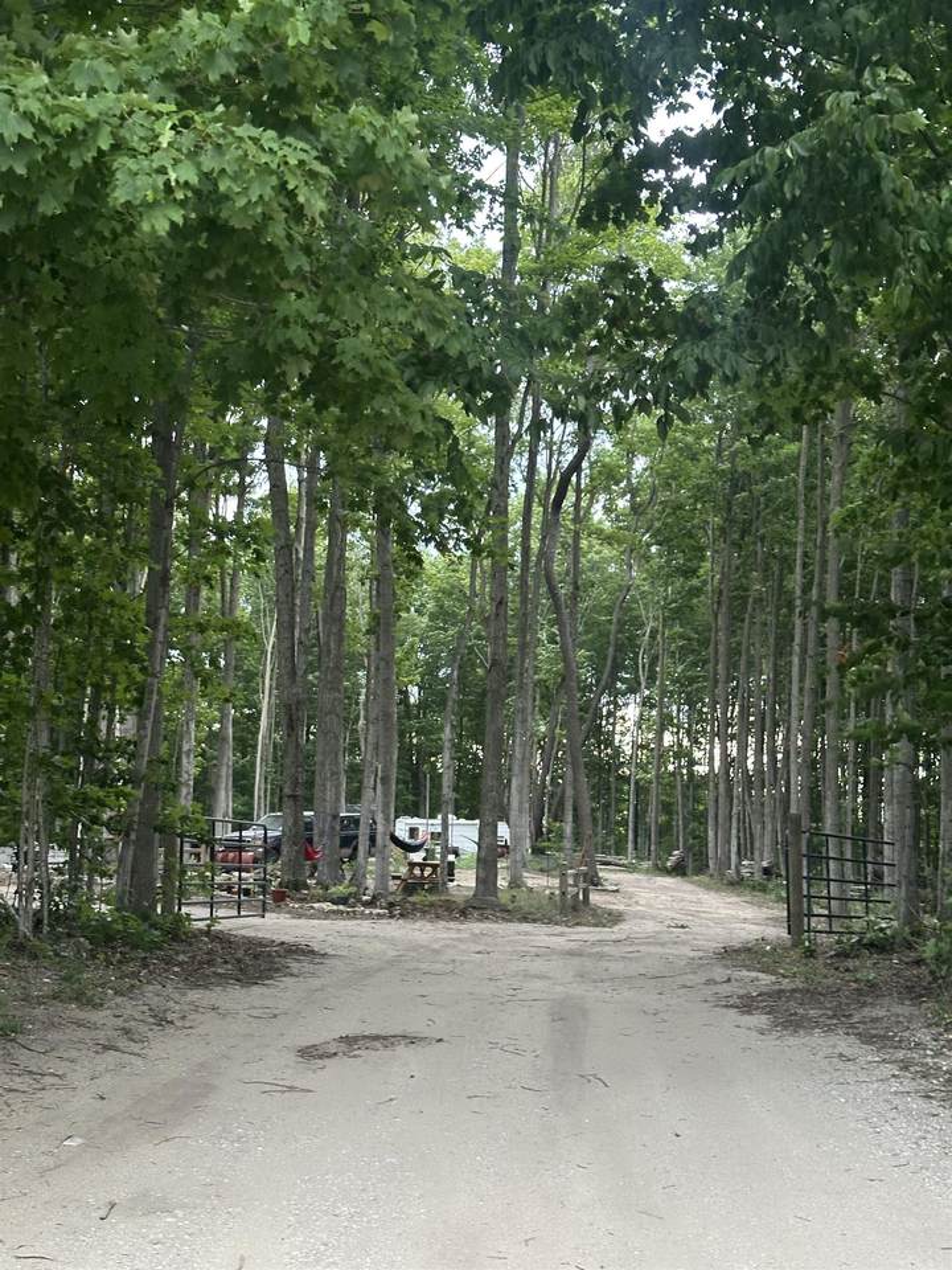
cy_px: 635
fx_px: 1760
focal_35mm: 48
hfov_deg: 30.3
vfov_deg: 39.7
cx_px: 476
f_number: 1.78
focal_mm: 6.86
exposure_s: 1/47
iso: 250
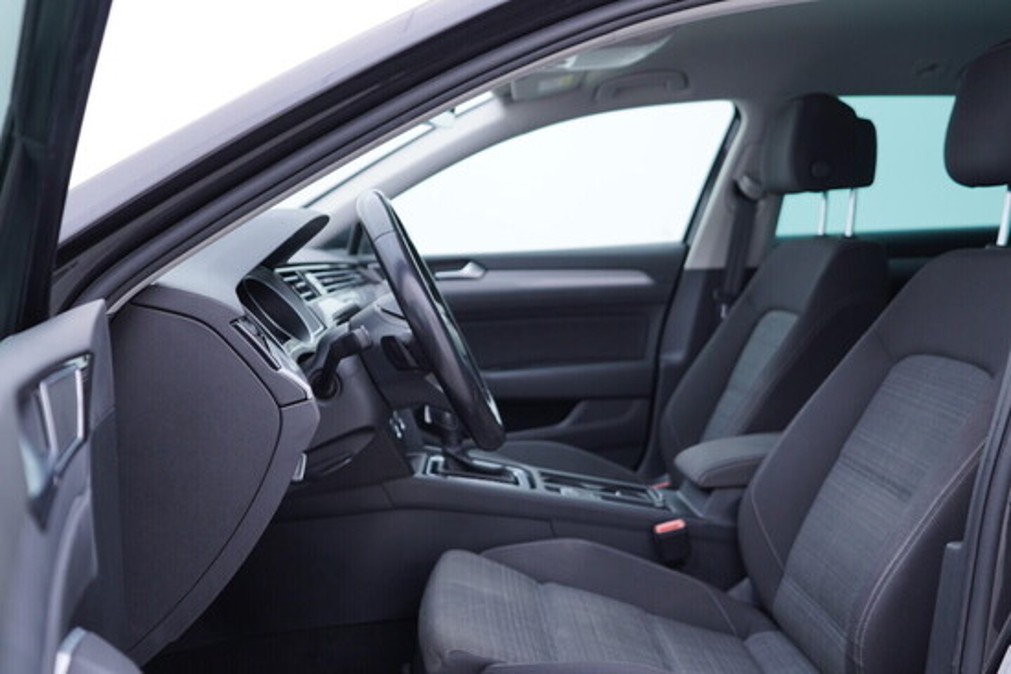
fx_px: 1011
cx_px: 506
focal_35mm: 36
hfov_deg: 53.1
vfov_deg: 36.9
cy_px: 337
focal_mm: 24
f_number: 2.8
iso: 125
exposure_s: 1/40
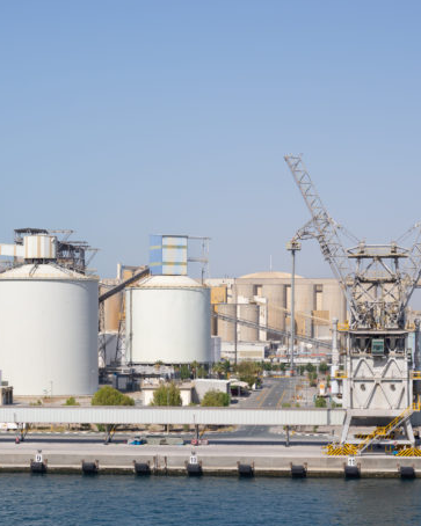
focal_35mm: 93
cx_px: 146
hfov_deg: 16.5
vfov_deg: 20.5
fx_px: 1449
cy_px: 334
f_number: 7.1
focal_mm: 50
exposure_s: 1/500
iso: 100
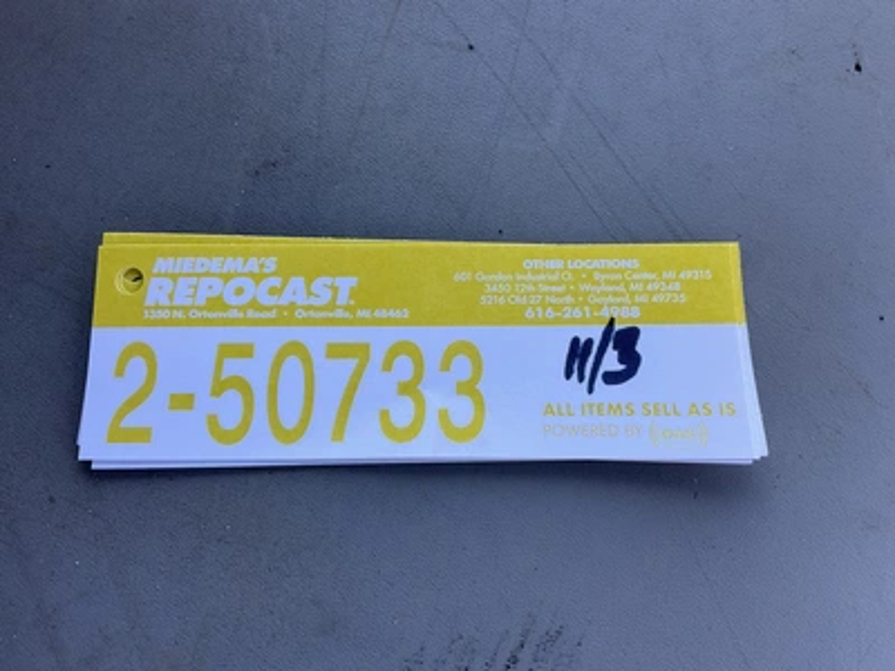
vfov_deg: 48.2
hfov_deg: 61.7
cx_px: 448
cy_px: 336
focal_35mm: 29
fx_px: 750
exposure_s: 1/156
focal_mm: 3
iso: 20
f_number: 1.8
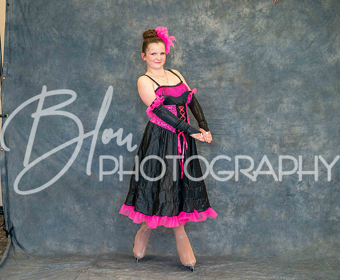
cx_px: 134
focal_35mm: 101
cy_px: 135
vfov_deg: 15.5
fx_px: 1028
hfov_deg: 18.8
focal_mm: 85
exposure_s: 1/250
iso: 3200
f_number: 2.8
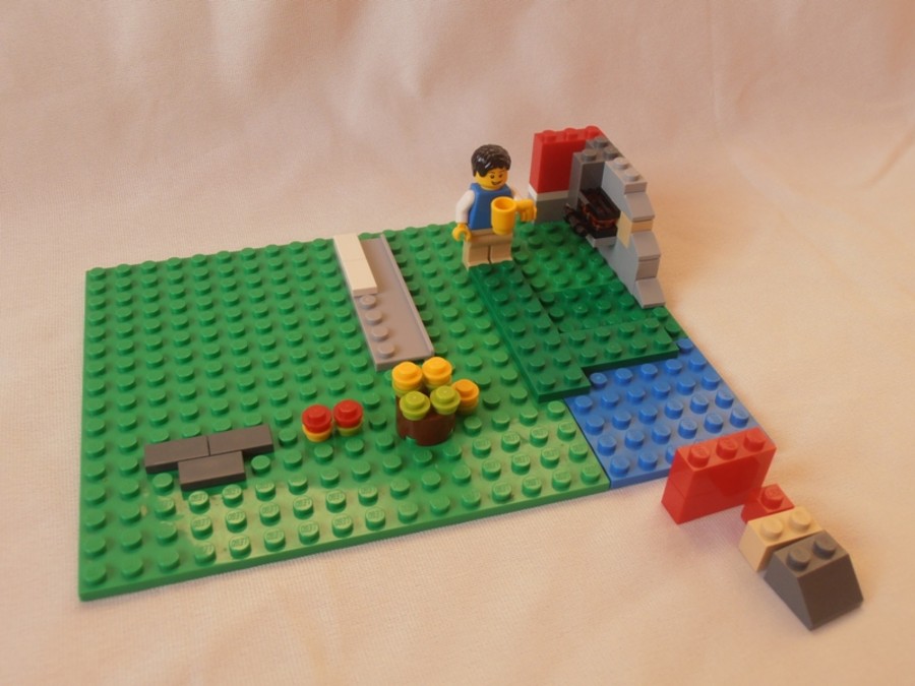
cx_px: 458
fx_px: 978
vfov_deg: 38.7
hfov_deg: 50.1
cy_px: 343
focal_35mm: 37
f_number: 3.9
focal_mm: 6.61
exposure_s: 1/40
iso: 100
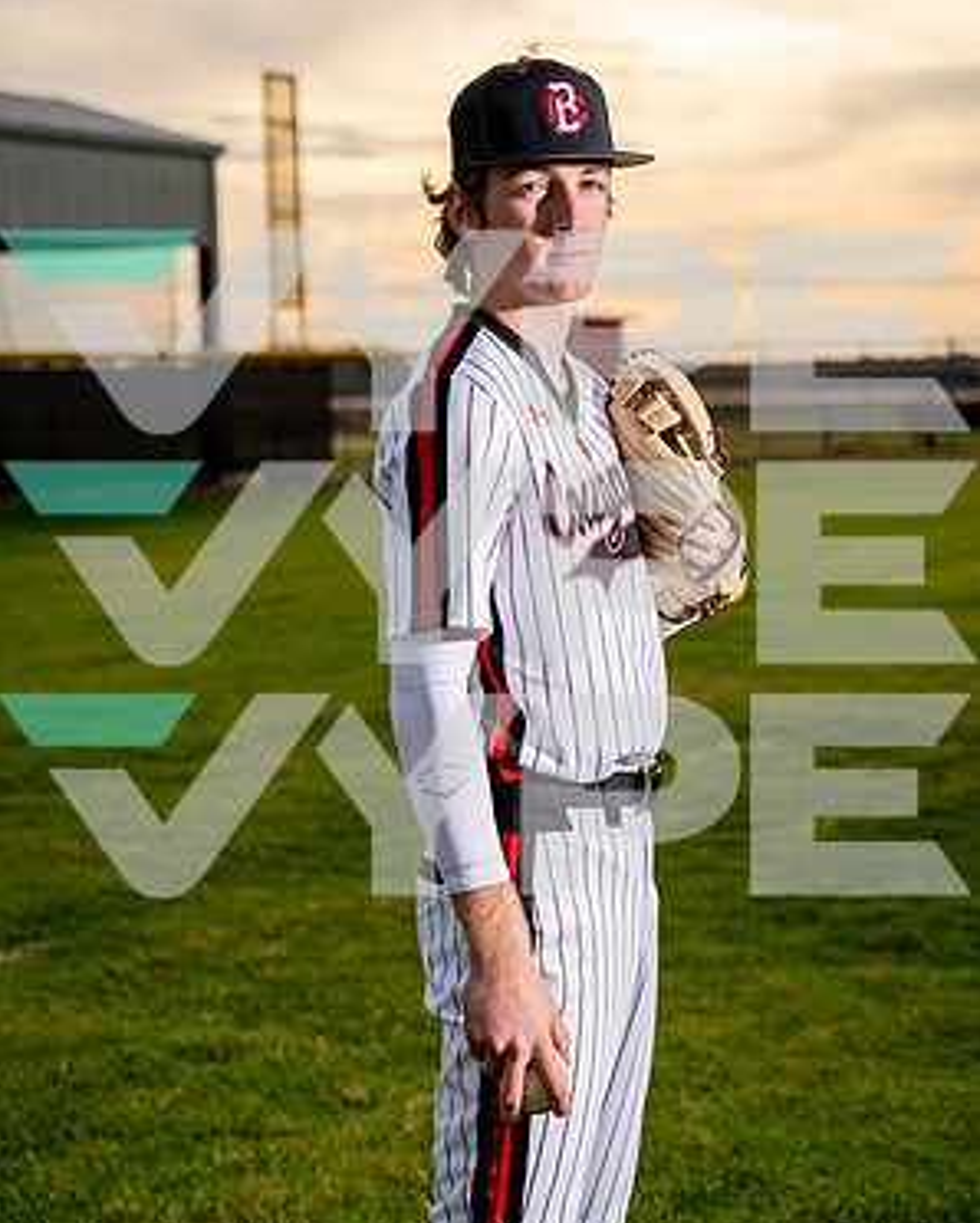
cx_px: 490
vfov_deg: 25.0
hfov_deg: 20.2
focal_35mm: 76
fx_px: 2753
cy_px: 565
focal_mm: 67
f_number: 4
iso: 100
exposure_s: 1/1000
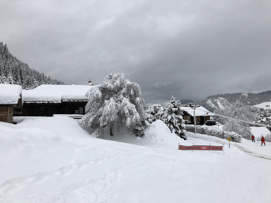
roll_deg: -0.6
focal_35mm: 28
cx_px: 136
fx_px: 219
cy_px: 102
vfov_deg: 49.7
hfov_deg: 63.4
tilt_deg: +4.9
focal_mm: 4
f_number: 1.8
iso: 20
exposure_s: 1/2525
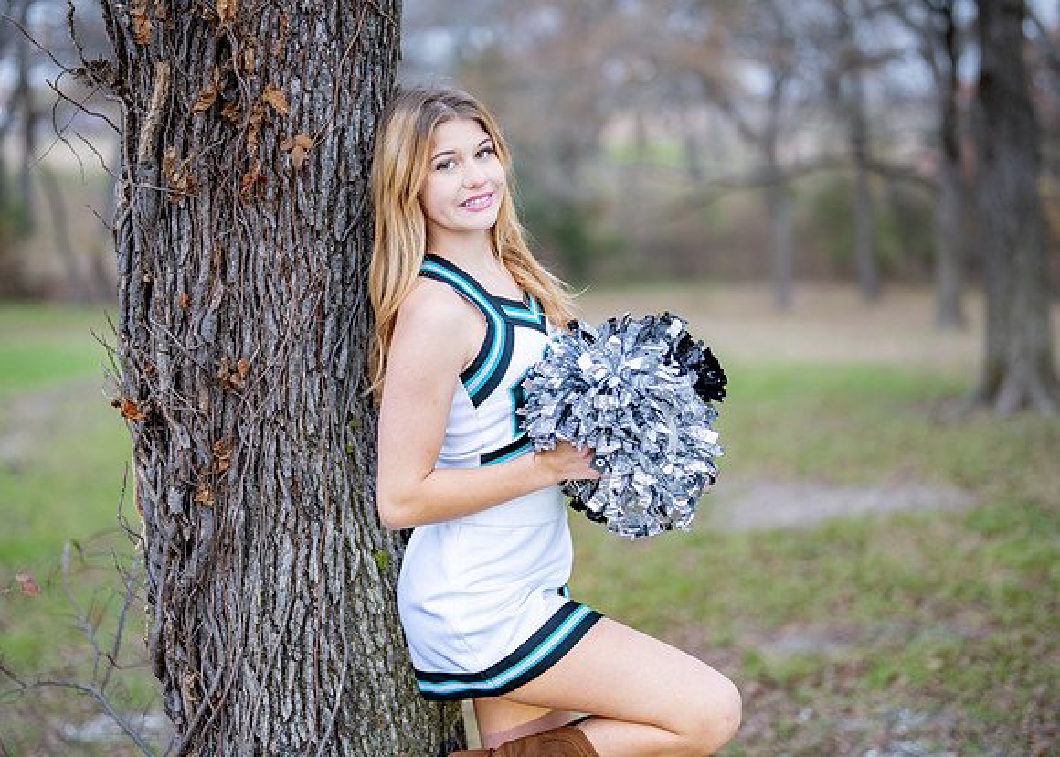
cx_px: 522
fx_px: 1786
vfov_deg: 23.9
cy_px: 335
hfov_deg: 33.1
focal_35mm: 59
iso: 800
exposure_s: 1/400
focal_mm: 50
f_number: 1.2
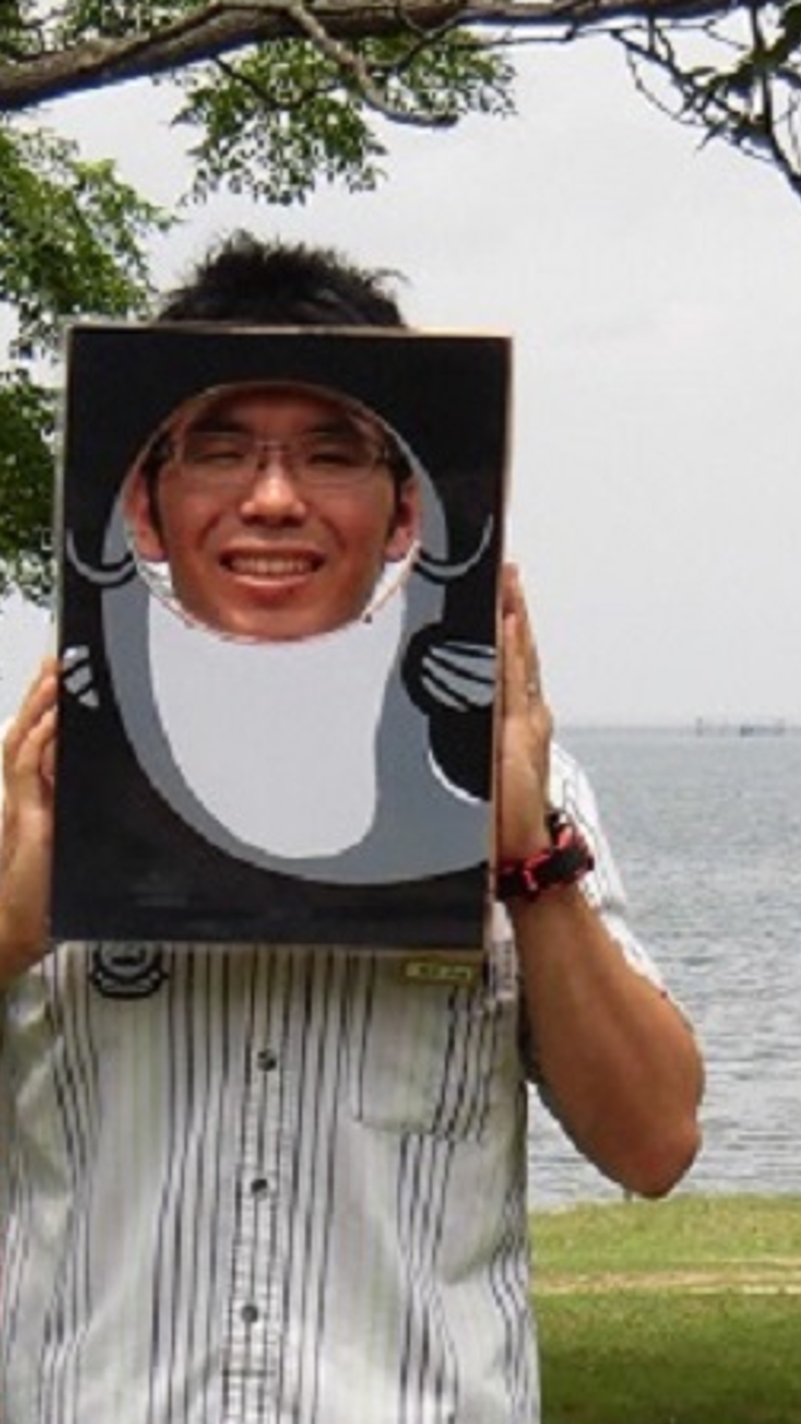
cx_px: 308
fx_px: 4305
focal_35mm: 114
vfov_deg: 18.8
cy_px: 710
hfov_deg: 10.6
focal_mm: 14
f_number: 4.5
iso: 100
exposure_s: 1/500
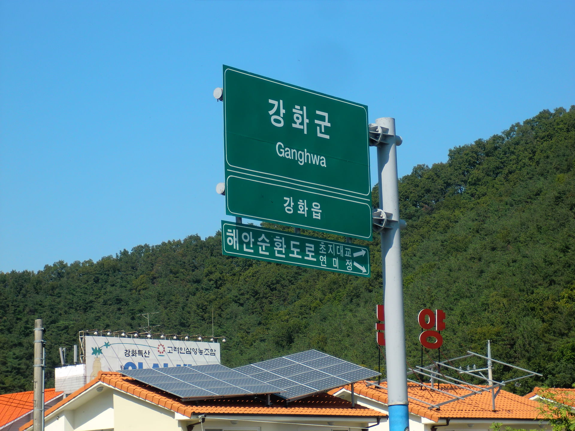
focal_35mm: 105
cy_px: 216
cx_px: 288
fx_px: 1744
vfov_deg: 14.1
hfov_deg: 18.7
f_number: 5.6
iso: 64
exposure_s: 1/320
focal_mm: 18.9
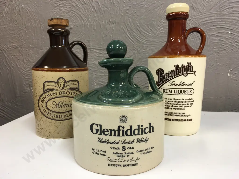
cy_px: 90
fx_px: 200
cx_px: 120
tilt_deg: -5.9
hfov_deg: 61.7
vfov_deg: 48.2
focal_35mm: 29
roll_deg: +0.1
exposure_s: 1/17
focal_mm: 4.15
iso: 40
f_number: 2.2
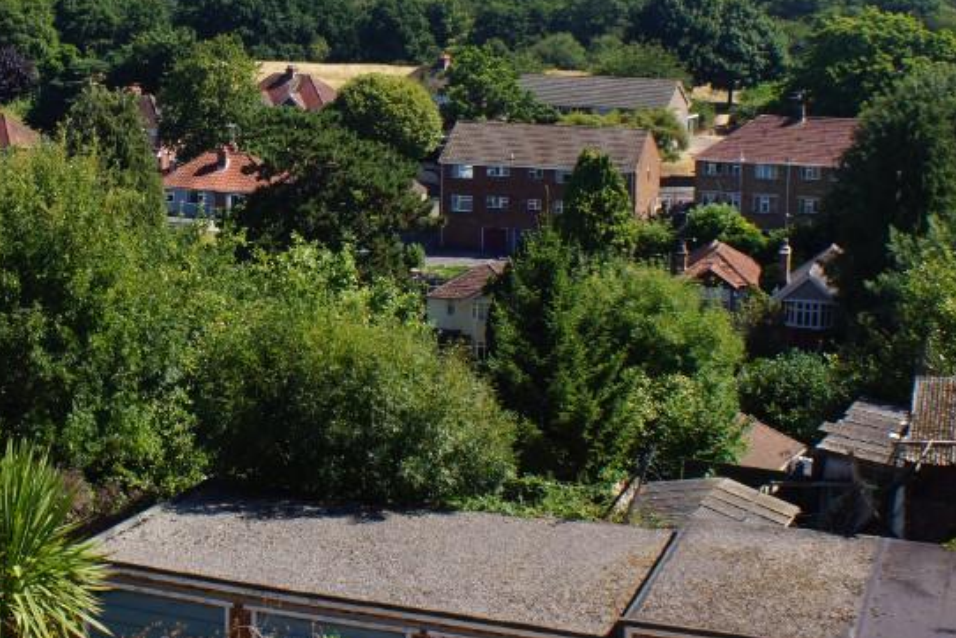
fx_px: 1807
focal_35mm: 68
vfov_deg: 19.9
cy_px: 167
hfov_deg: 29.0
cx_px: 205
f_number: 13
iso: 100
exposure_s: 1/80
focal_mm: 24
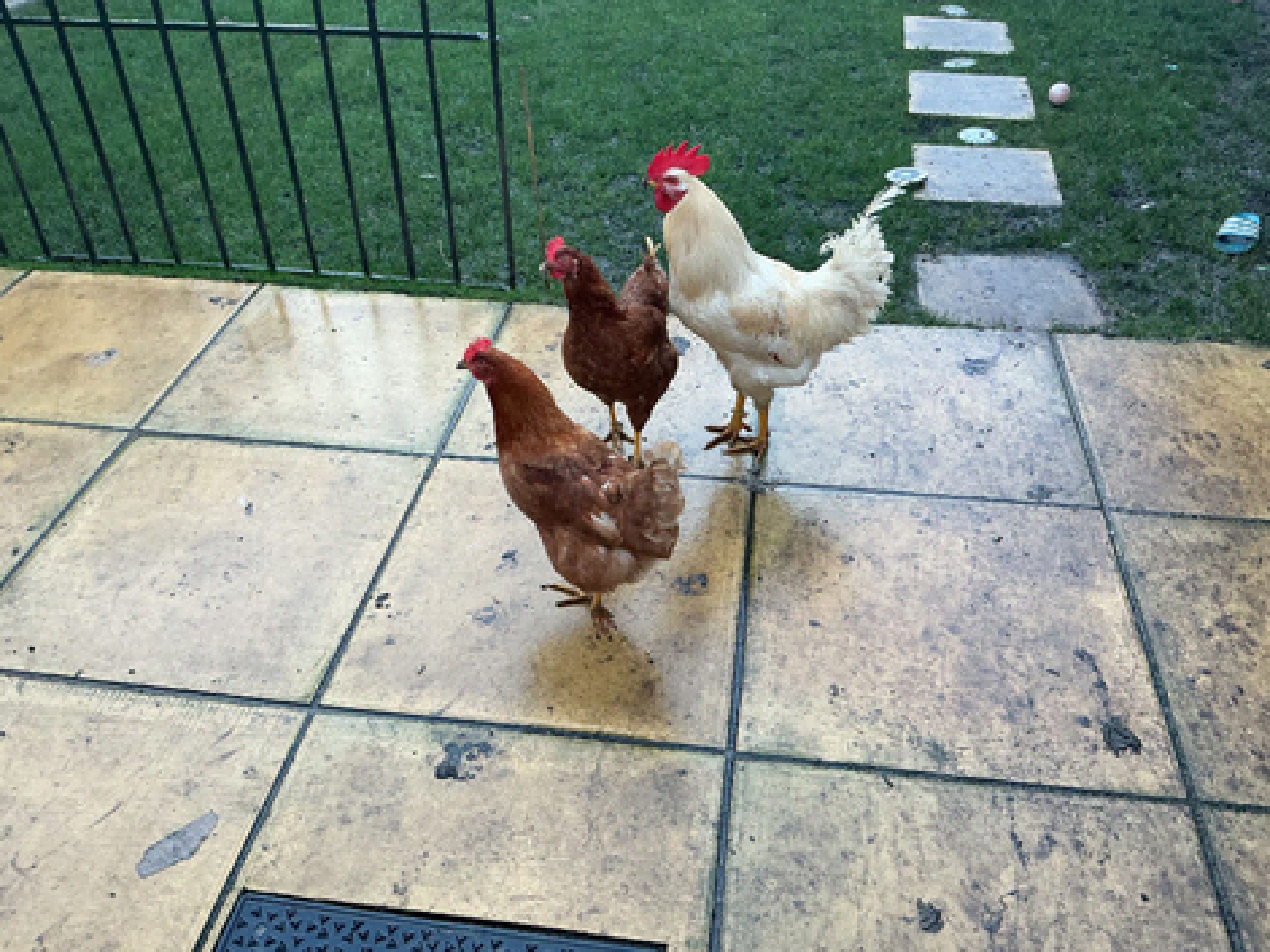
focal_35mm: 29
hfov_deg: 61.7
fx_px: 1064
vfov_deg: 48.2
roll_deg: +1.2
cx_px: 635
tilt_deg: -39.5
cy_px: 476
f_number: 1.8
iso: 64
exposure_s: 1/120
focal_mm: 3
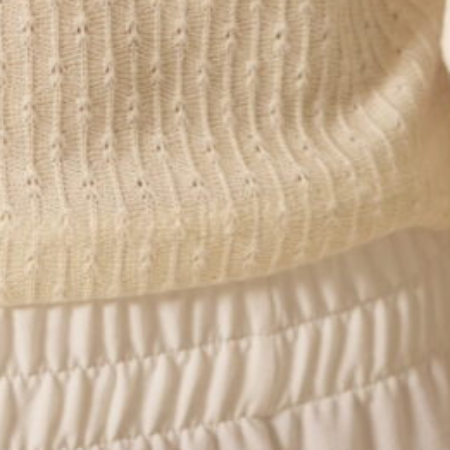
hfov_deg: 5.9
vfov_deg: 5.8
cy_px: -621
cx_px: -74
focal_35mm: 293
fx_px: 4309
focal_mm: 50
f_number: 3.2
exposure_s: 1/50
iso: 400
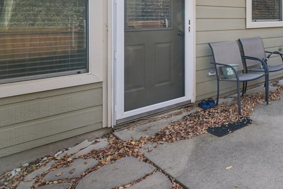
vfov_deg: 37.2
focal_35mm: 33
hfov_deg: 47.7
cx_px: 281
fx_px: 260
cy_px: 18
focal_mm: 15.5
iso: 400
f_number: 8
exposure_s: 1/250
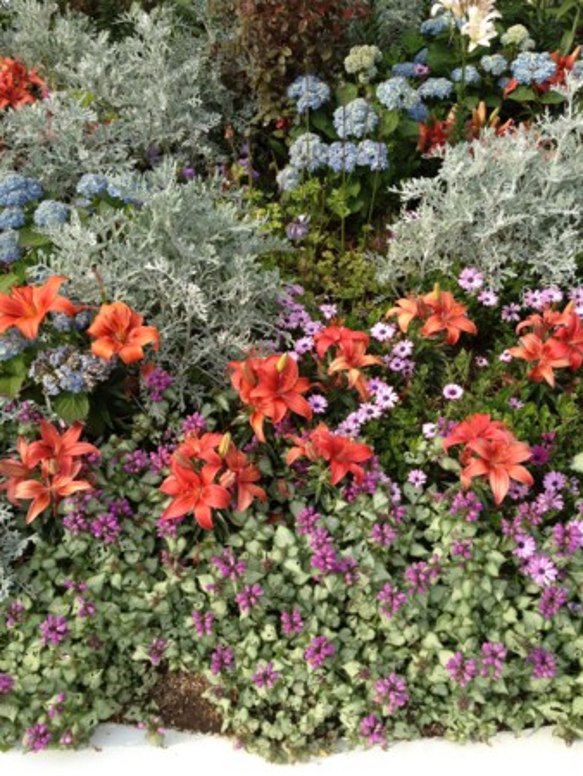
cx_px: 292
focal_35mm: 35
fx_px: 785
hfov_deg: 40.7
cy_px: 388
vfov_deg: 52.6
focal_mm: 4.28
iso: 64
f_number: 2.4
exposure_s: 1/587
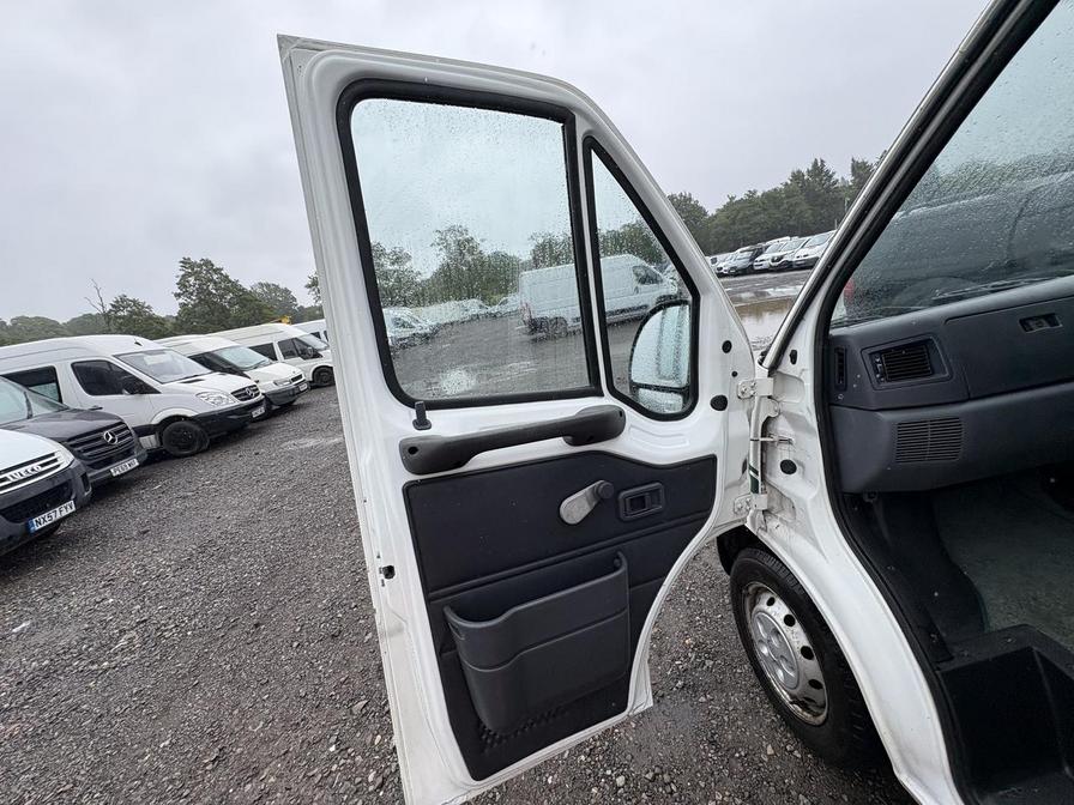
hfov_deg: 102.1
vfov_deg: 85.7
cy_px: 402
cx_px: 537
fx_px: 434
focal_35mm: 14
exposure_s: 1/501
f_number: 2.2
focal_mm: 2.22
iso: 40
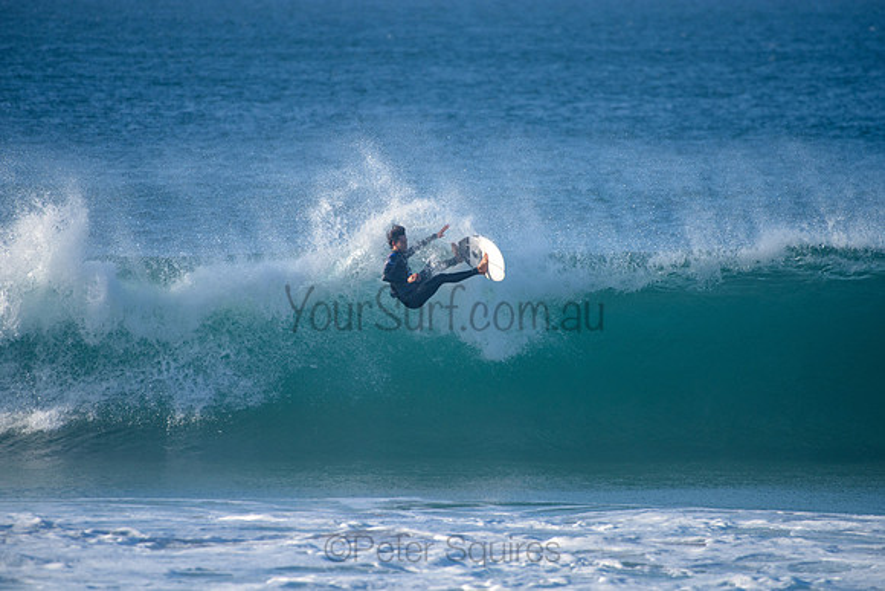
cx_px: 444
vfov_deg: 2.5
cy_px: 281
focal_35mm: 540
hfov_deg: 3.8
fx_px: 13270
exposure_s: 1/2000
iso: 400
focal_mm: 500
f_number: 5.6
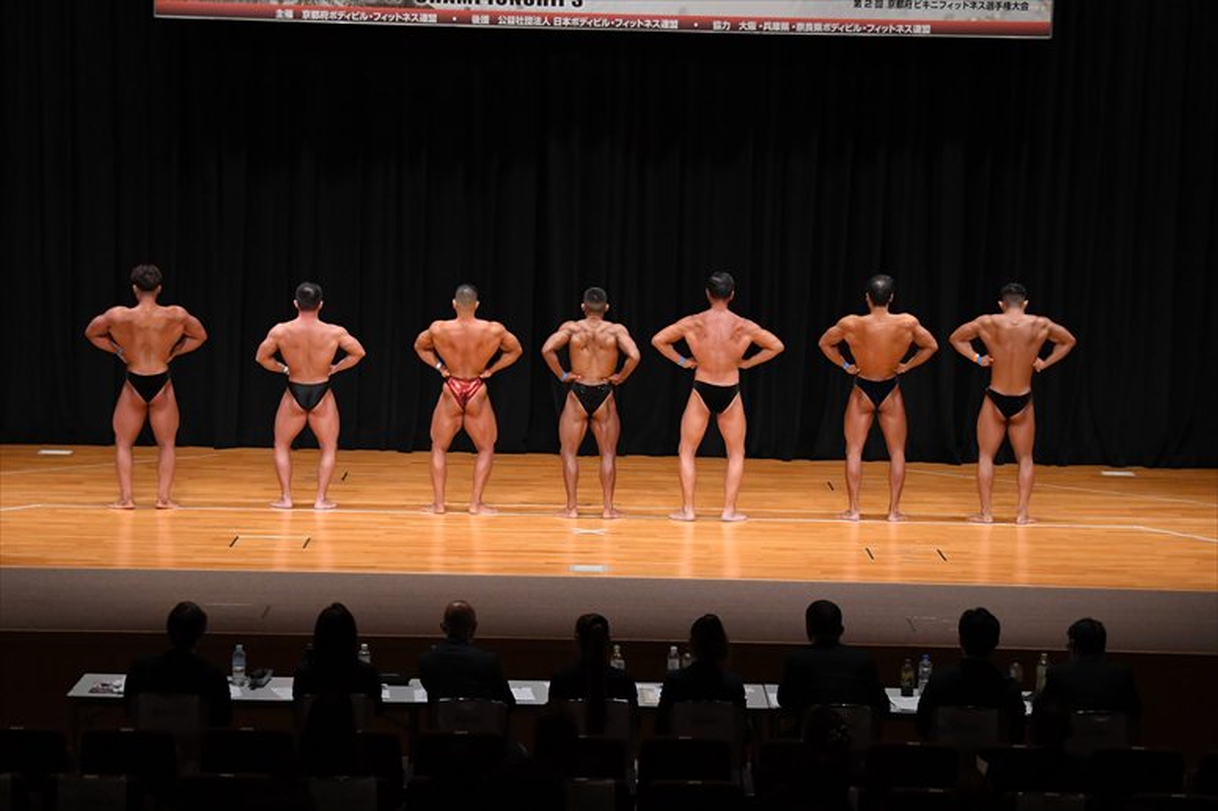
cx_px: 609
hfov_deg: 21.9
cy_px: 406
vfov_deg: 14.7
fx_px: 3145
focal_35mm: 93
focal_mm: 62
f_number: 5.6
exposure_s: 1/400
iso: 3200
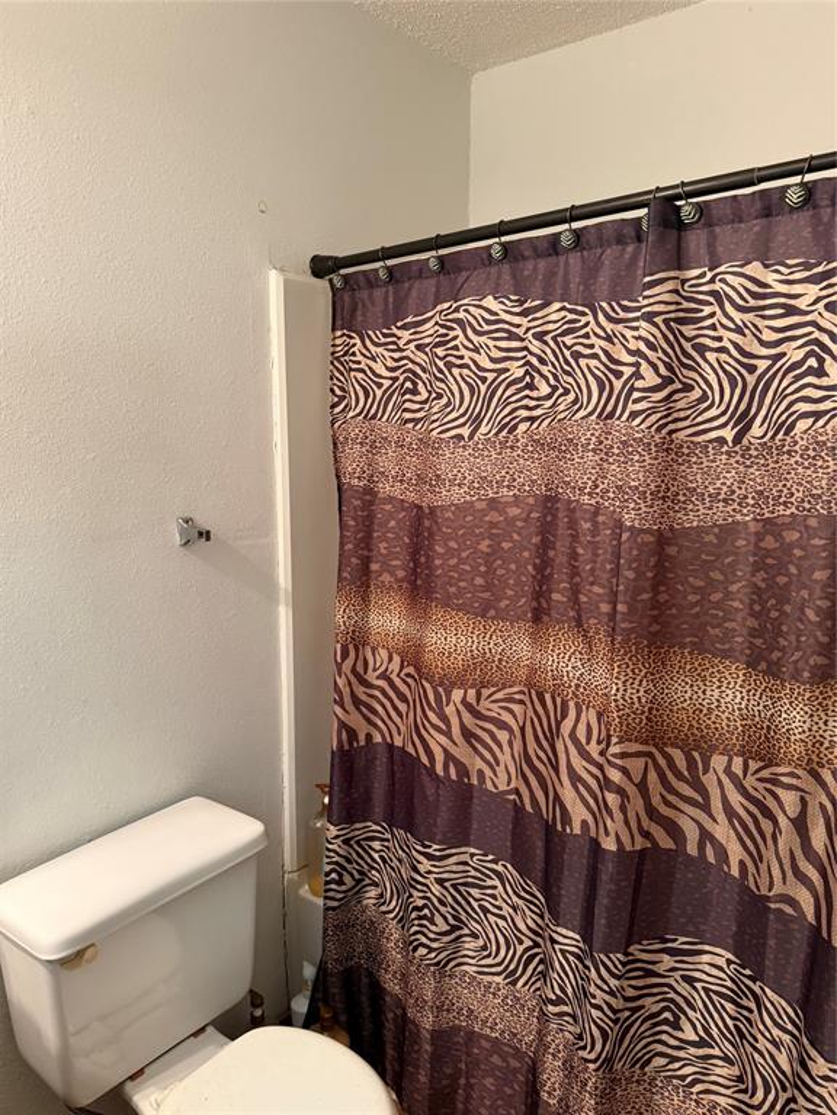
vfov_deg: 71.6
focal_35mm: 24
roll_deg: -0.9
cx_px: 418
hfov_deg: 56.8
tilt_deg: -9.7
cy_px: 558
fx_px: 774
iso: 500
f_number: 1.78
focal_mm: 6.76
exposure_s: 1/60
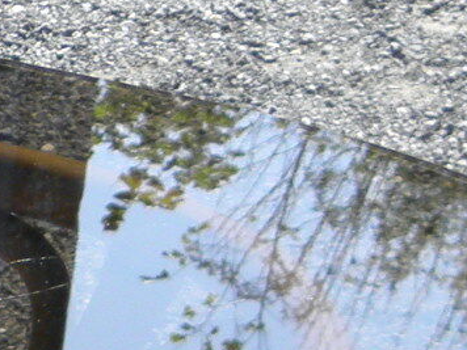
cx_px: -622
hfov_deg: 6.4
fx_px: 3980
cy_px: 1109
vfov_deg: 4.8
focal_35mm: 295
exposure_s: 1/320
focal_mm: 7.5
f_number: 3.8
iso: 100
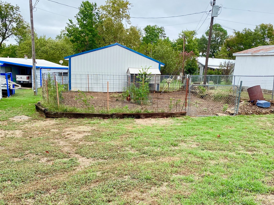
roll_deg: -3.1
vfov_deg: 40.1
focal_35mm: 35
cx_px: 137
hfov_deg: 52.6
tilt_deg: -14.3
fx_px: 277
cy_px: 141
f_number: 1.8
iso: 32
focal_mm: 4.25
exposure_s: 1/666
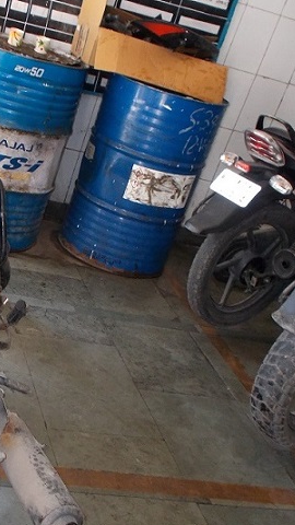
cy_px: 302
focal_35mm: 49
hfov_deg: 23.7
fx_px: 681
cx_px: 26
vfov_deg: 42.0
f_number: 3.2
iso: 200
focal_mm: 4.6
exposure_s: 1/25
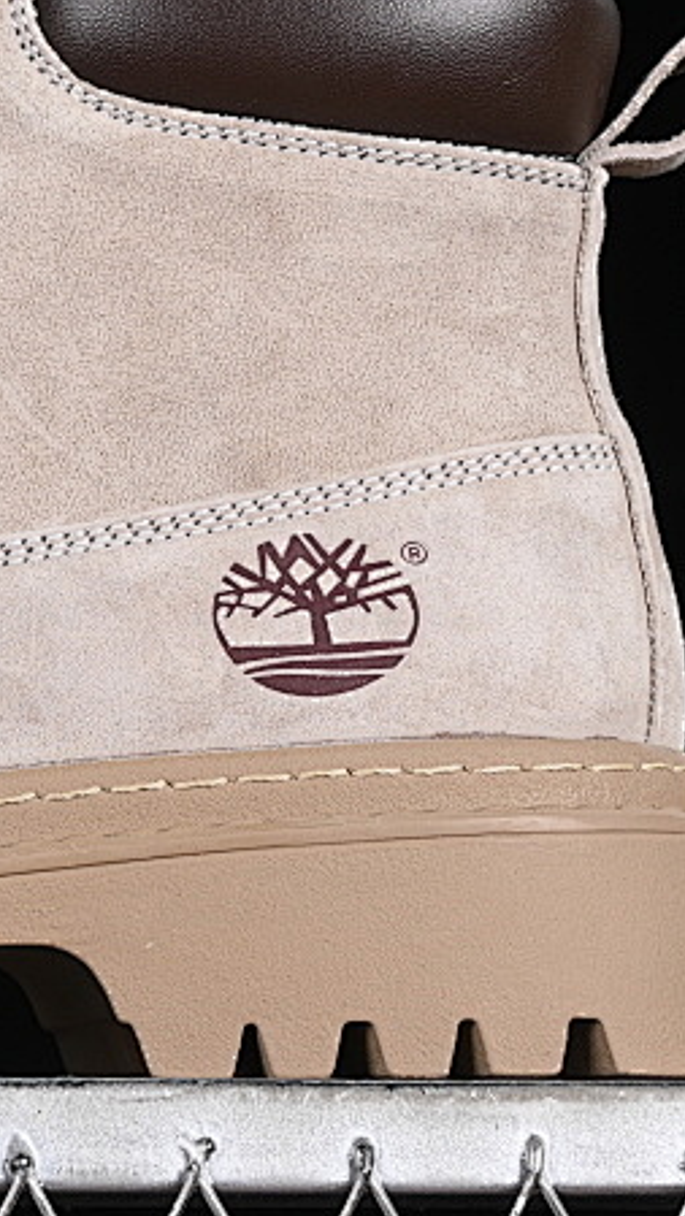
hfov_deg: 6.4
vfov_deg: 11.4
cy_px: 487
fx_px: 6095
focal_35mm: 189
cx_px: -295
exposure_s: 1/80
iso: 160
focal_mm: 50
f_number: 7.1
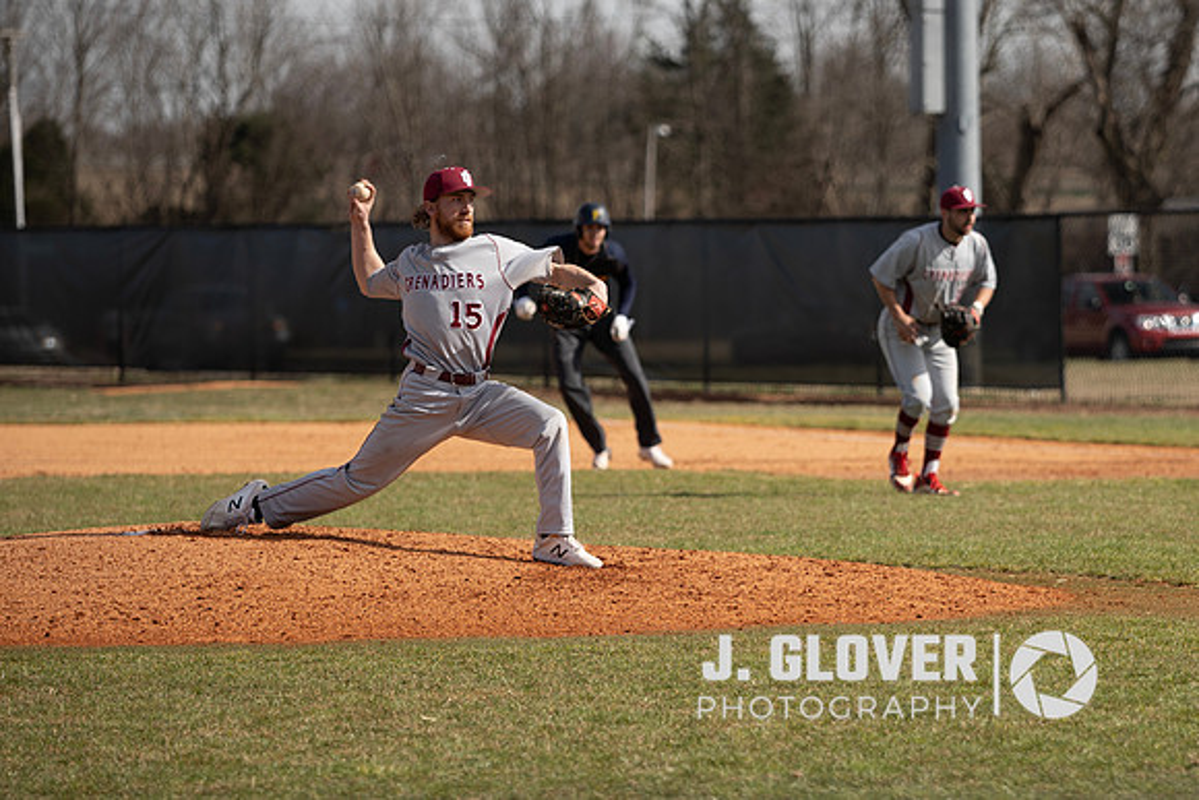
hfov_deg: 9.2
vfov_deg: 6.1
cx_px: 835
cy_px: 474
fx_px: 7454
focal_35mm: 224
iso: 100
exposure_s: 1/1000
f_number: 2.8
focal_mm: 135
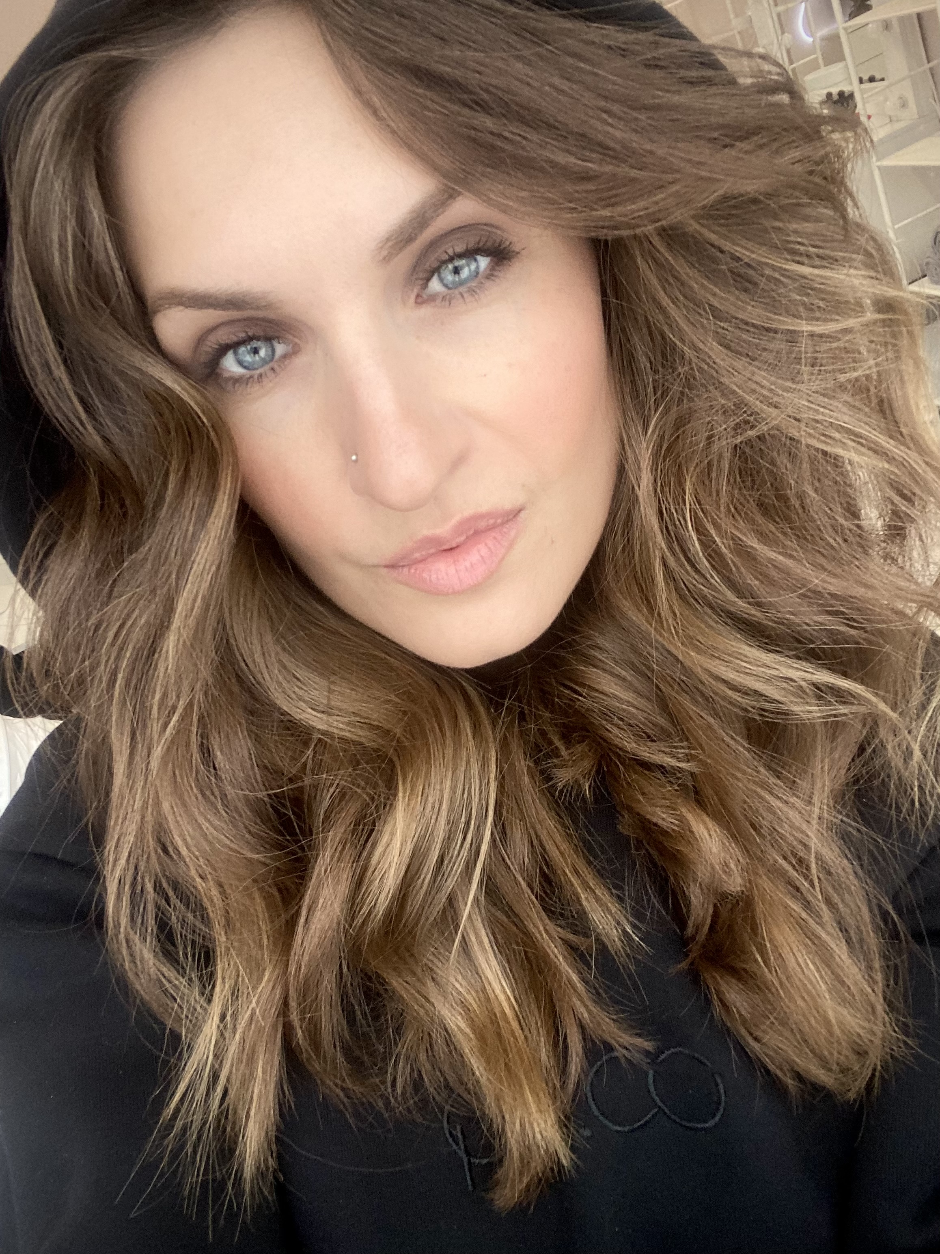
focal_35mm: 30
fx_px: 1086
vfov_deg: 60.0
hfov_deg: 46.8
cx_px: 470
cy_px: 627
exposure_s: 1/50
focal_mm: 2.71
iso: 64
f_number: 2.2
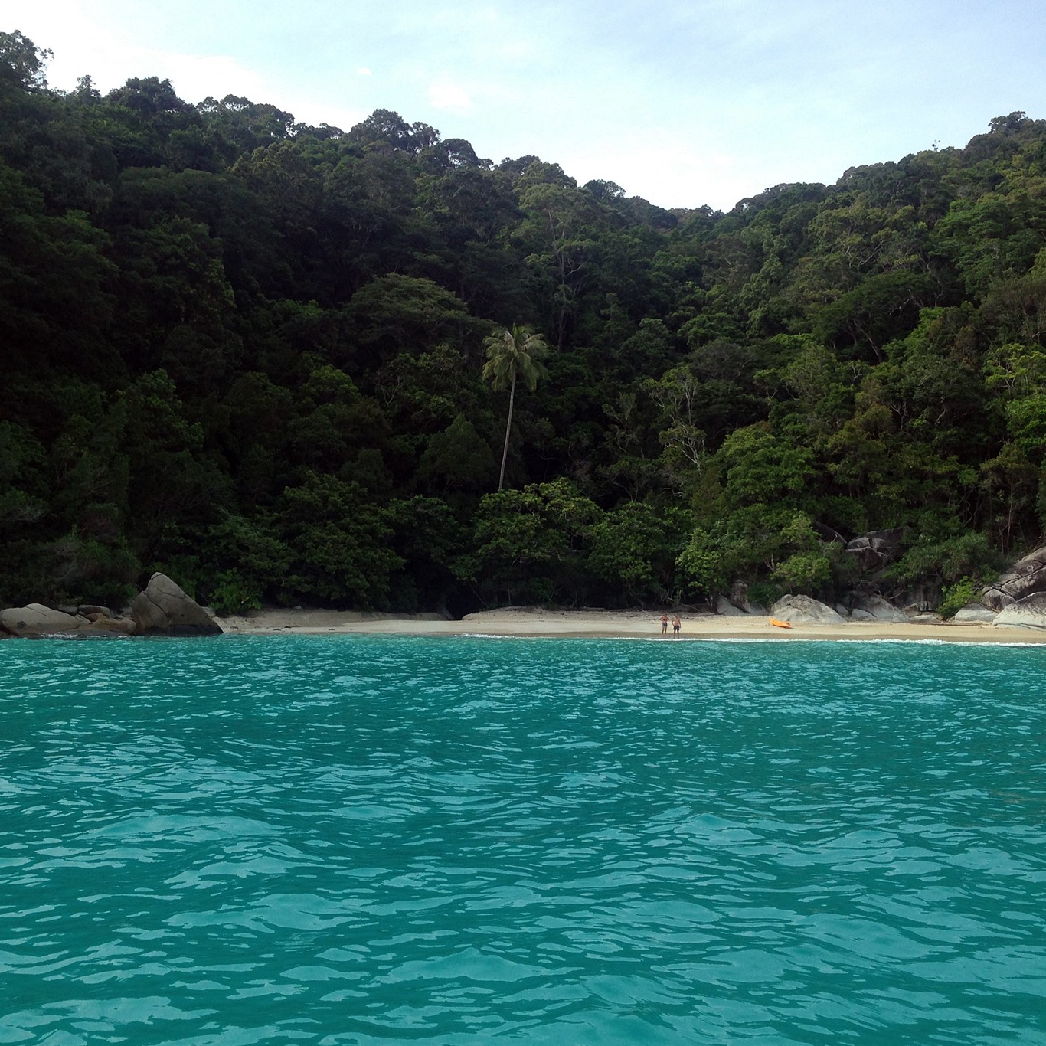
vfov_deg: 40.9
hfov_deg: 40.9
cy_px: 517
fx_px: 1402
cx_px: 580
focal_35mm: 41
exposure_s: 1/874
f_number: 2.4
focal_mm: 4.12
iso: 50
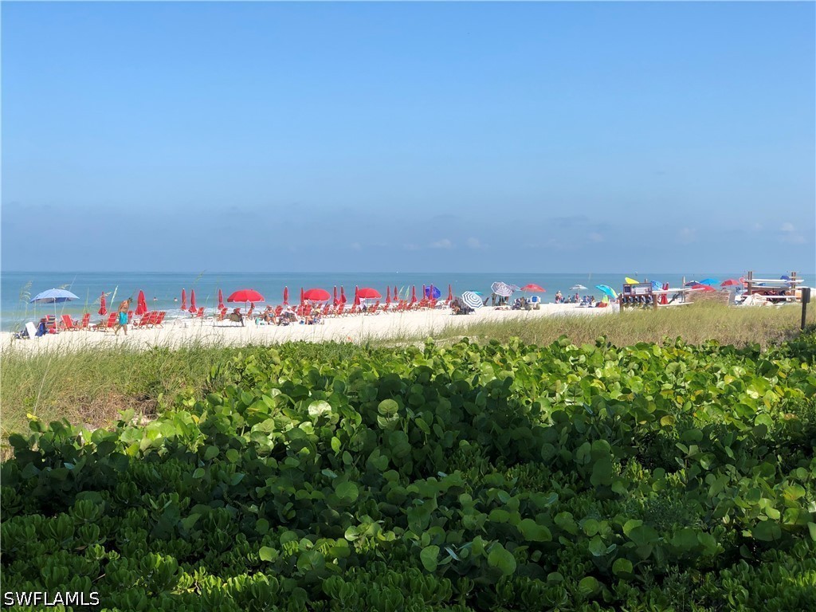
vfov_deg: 25.7
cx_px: 408
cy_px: 306
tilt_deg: -3.2
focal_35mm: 57
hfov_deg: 33.8
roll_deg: -0.5
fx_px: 1344
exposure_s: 1/838
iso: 20
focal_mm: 6.6
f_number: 2.8
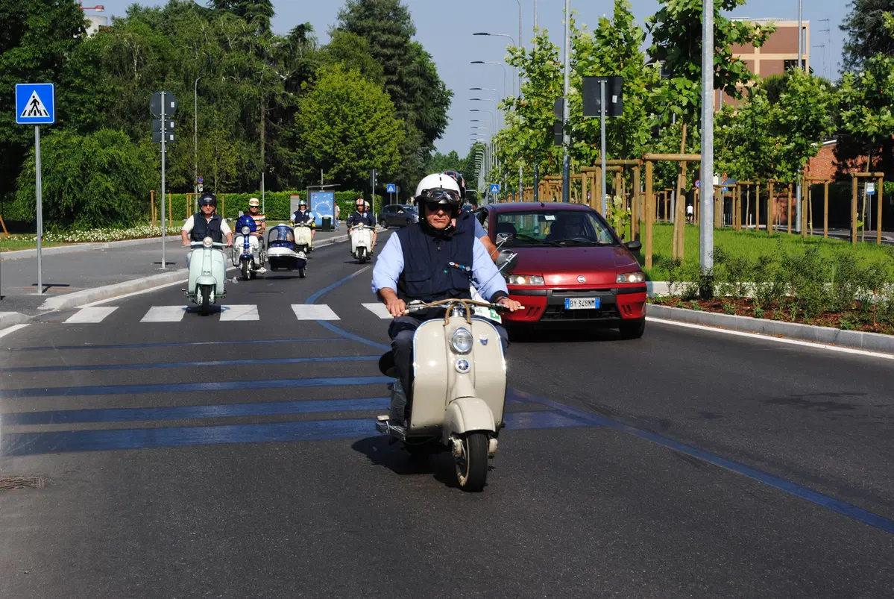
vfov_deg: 16.6
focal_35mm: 82
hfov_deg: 24.6
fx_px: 2051
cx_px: 447
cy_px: 300
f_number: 8
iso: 100
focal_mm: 55
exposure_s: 1/250
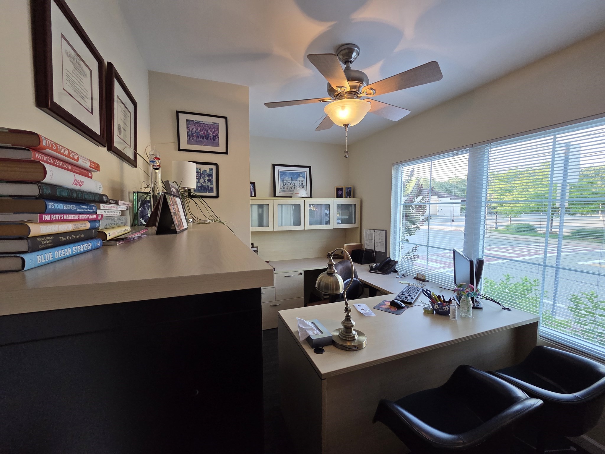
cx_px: 302
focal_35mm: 13
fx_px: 227
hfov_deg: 106.2
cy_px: 227
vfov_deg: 89.9
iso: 250
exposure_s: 1/120
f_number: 2.2
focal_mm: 2.2
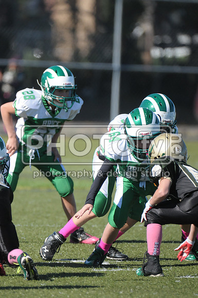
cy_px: 149
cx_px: 99
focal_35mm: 570
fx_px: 4716
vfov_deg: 3.6
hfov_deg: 2.4
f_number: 4
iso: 1000
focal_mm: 380
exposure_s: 1/6400
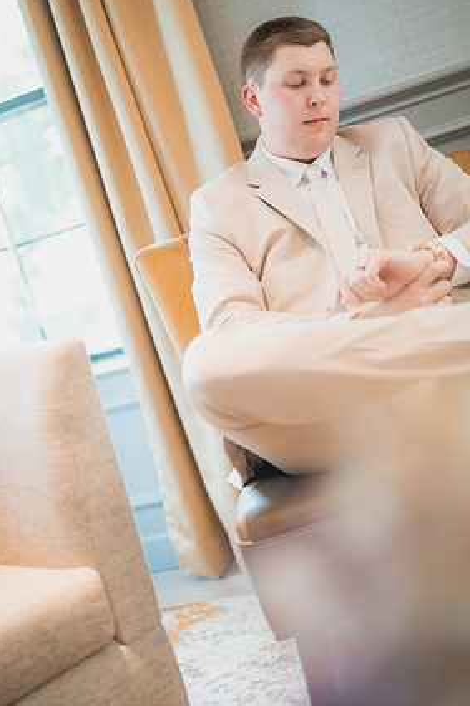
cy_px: 339
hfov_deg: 25.5
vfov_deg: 37.5
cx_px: 242
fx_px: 1039
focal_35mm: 53
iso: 200
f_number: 1.4
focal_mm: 50
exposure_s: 1/80
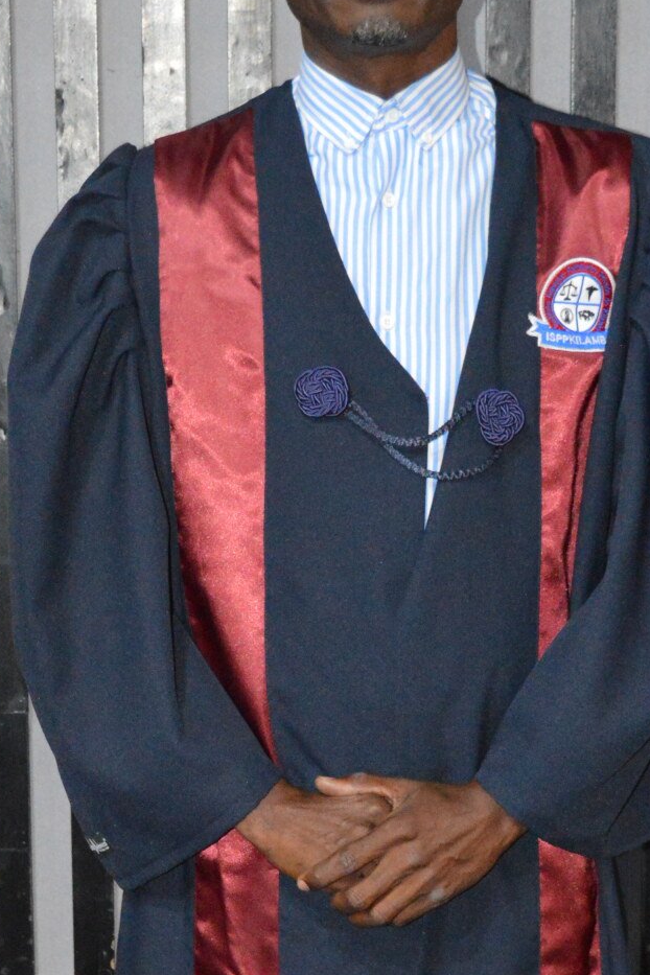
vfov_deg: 17.5
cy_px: 786
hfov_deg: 11.8
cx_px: 402
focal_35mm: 116
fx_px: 3141
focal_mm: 30
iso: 3200
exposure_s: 1/60
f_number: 4.5
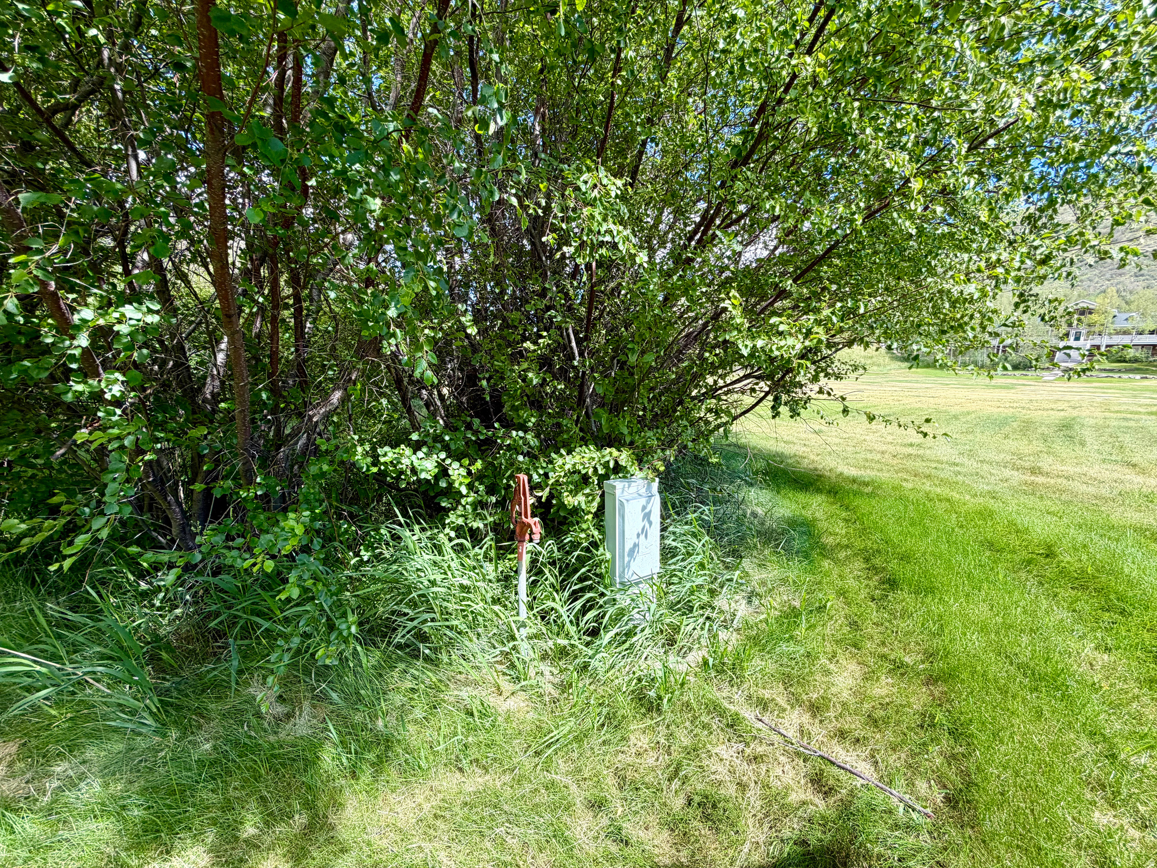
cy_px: 434
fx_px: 468
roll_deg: -2.2
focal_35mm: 14
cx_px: 578
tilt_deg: -7.0
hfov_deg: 102.1
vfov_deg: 85.7
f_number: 2.2
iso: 50
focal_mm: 2.22
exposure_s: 1/306
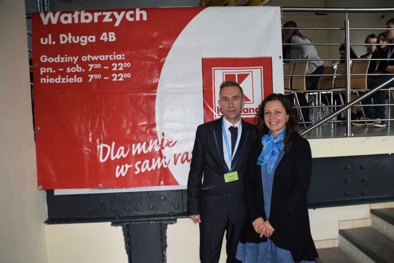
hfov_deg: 67.4
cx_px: 197
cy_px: 132
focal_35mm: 27
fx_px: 295
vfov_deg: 47.9
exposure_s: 1/60
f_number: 4
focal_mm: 18
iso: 800
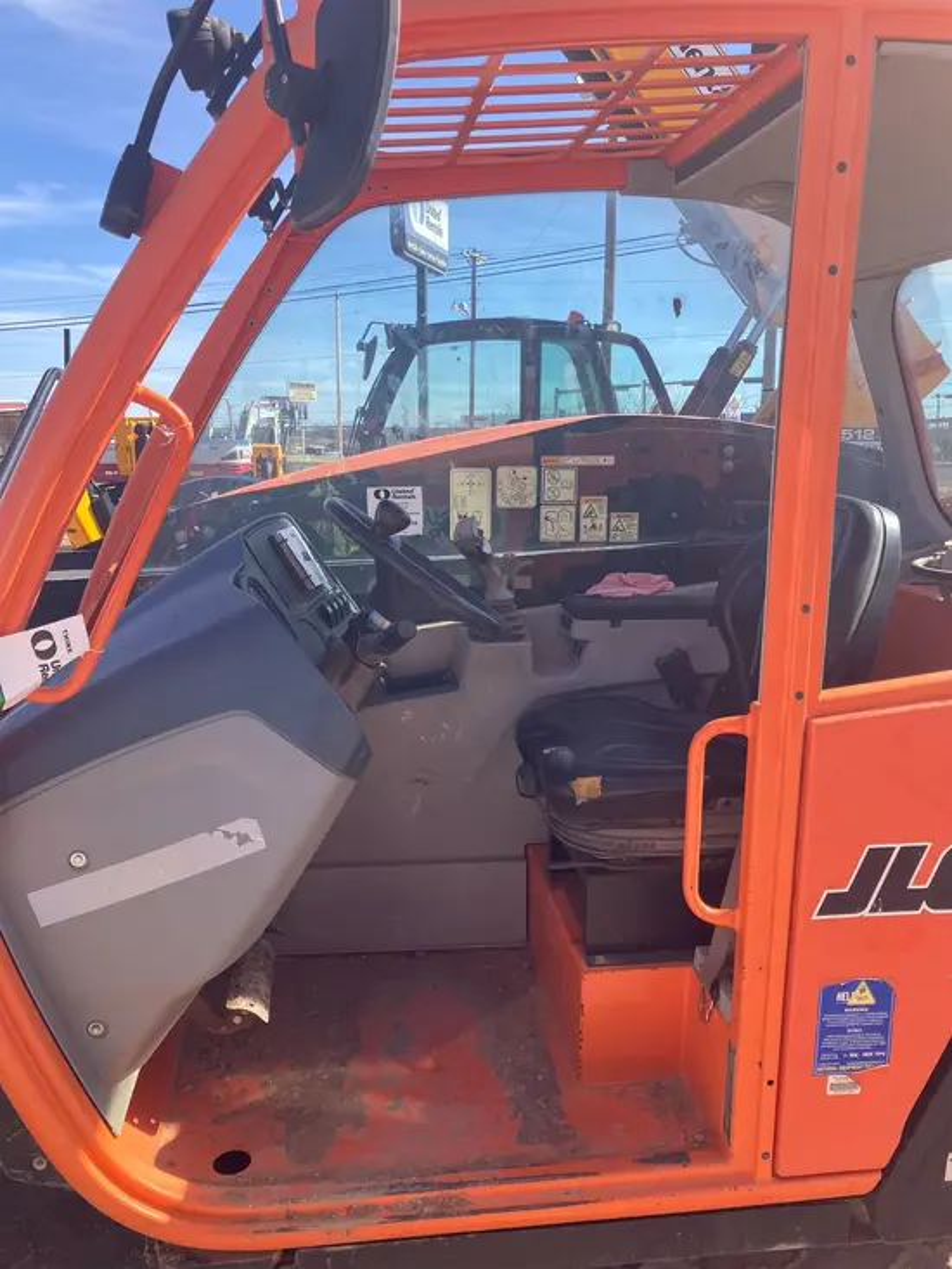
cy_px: 634
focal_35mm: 28
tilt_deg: -10.5
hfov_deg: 49.8
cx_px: 476
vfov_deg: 63.4
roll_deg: -0.5
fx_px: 1026
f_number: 1.8
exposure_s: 1/923
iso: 32
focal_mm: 3.99
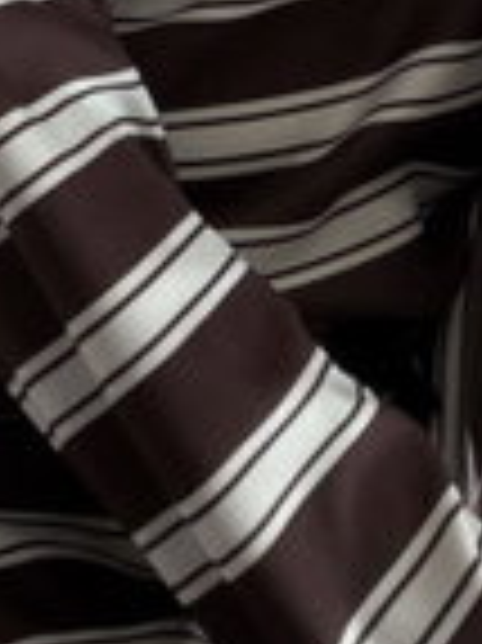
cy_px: -254
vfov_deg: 16.4
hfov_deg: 13.2
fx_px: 2082
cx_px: 311
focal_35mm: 112
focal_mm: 2.71
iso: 125
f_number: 1.9
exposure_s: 1/50
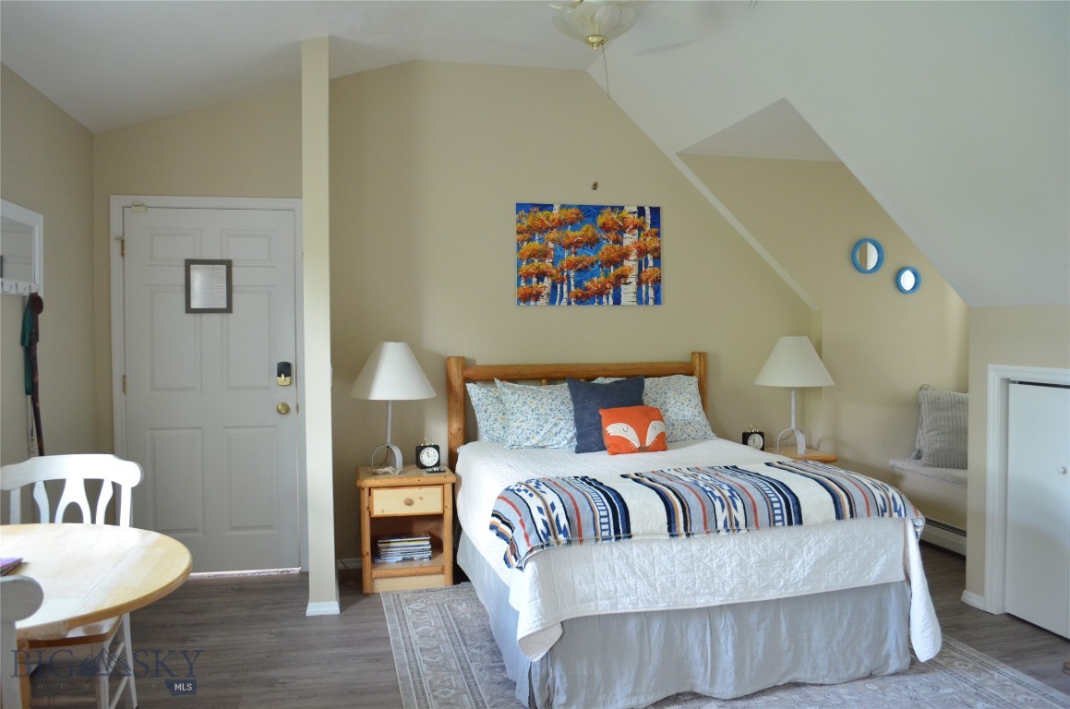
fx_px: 801
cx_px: 535
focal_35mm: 27
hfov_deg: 67.5
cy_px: 354
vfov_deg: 47.7
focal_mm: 18
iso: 1400
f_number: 3.5
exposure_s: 1/30
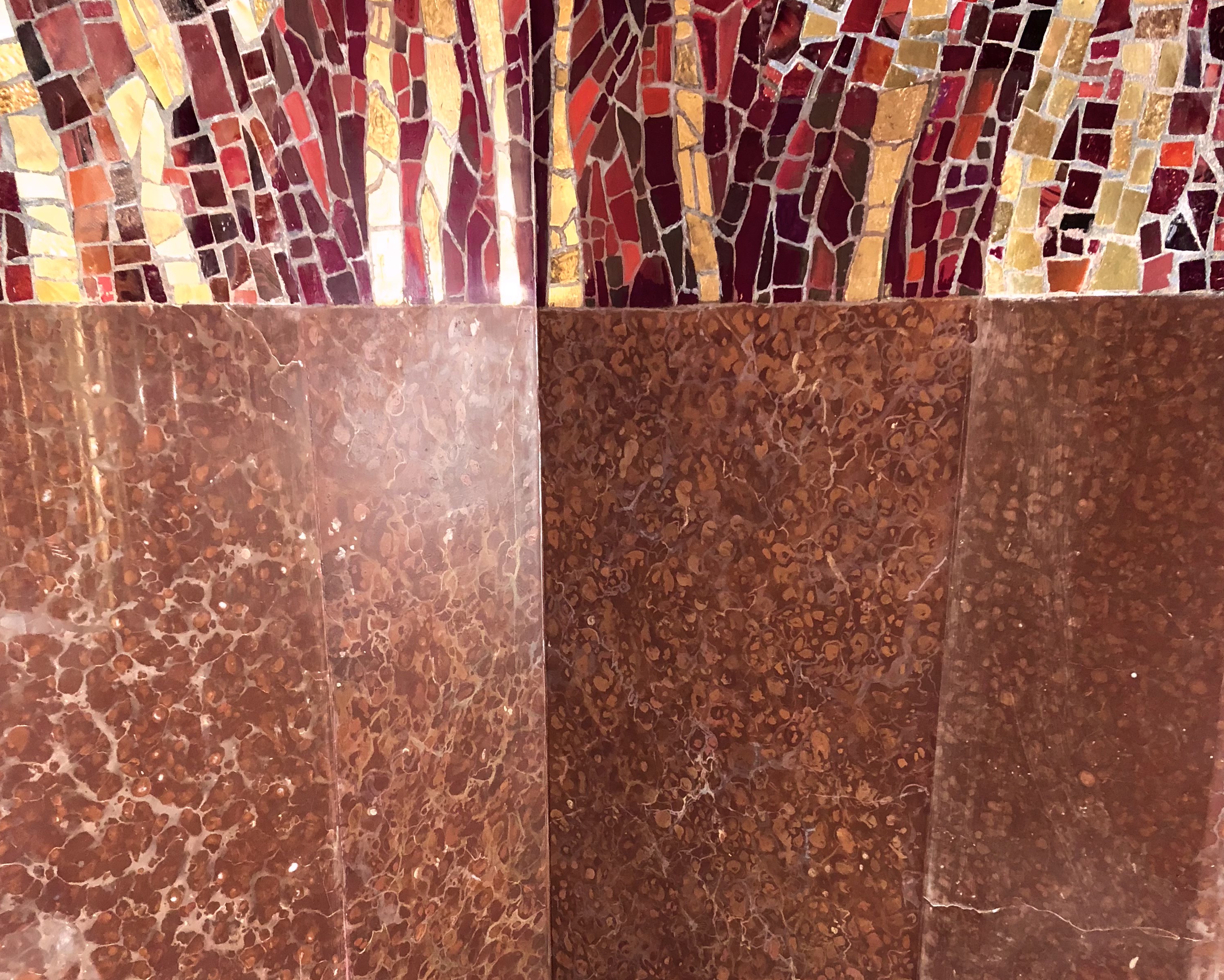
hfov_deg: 49.1
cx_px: 607
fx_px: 1340
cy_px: 704
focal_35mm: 37
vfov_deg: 39.3
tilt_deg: -19.1
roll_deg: -0.4
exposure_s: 1/15
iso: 100
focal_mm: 3.99
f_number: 1.8
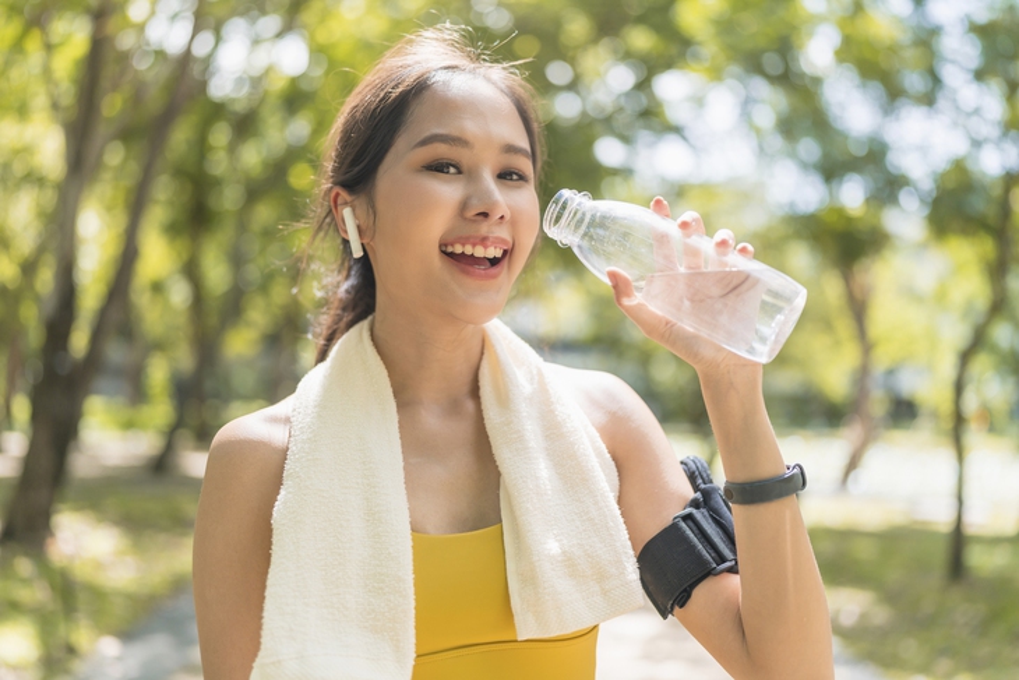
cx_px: 510
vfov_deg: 37.9
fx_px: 991
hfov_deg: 54.4
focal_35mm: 35
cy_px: 340
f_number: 1.4
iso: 250
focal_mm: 35
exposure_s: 1/800
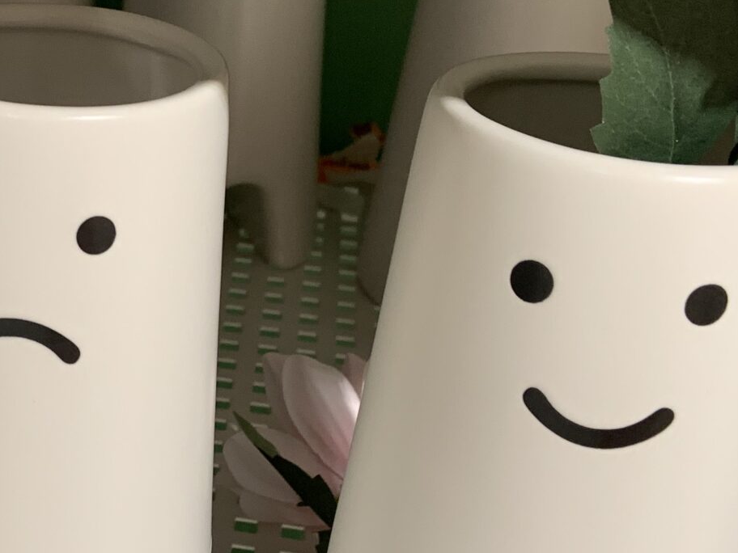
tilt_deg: -25.8
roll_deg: -2.8
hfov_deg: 26.0
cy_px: 270
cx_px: 116
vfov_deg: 20.2
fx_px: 1556
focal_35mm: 73
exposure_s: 1/67
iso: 100
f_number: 1.8
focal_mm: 4.25
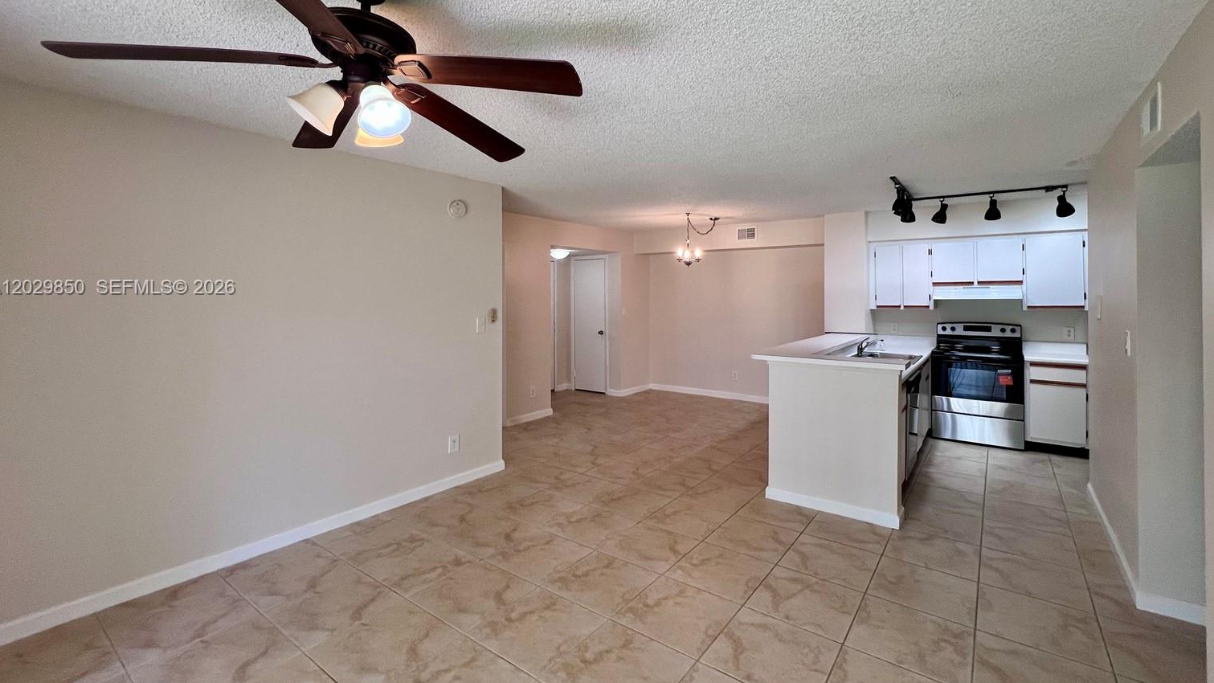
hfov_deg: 103.0
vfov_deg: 70.1
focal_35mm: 15
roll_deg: +0.6
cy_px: 288
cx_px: 627
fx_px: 483
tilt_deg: +1.2
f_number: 1.8
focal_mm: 1.57
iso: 125
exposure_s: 1/120
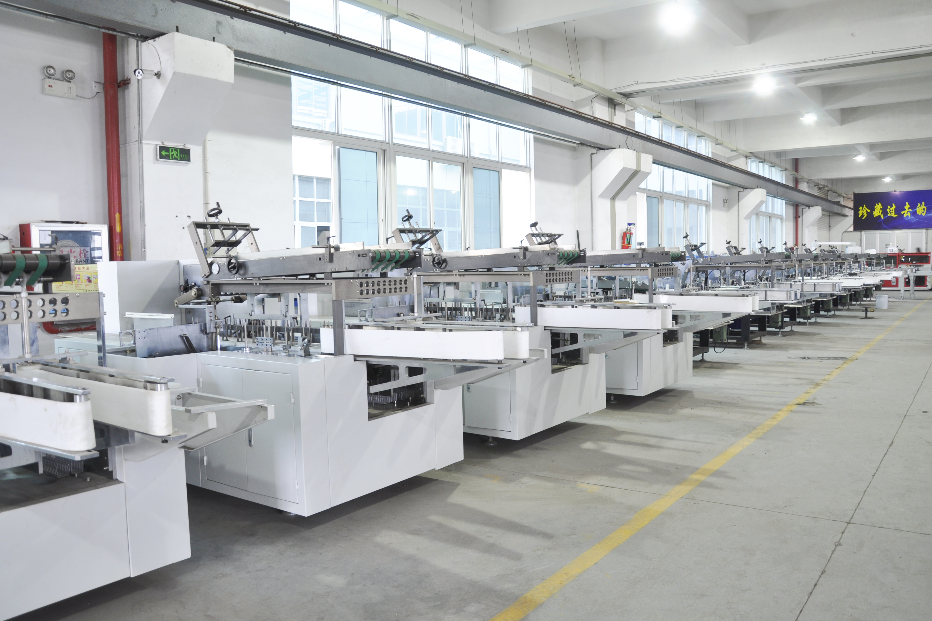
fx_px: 725
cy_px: 305
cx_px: 468
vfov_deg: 46.4
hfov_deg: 65.5
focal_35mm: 28
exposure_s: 1/2.5
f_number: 4.5
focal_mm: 18
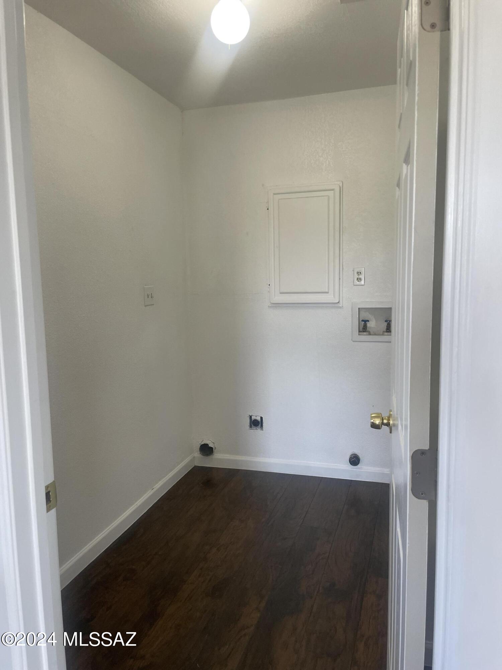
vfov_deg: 67.3
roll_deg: -0.6
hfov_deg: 53.1
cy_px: 335
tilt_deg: -5.6
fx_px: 503
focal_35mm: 26
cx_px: 251
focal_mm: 4.2
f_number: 1.6
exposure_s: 1/121
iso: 100
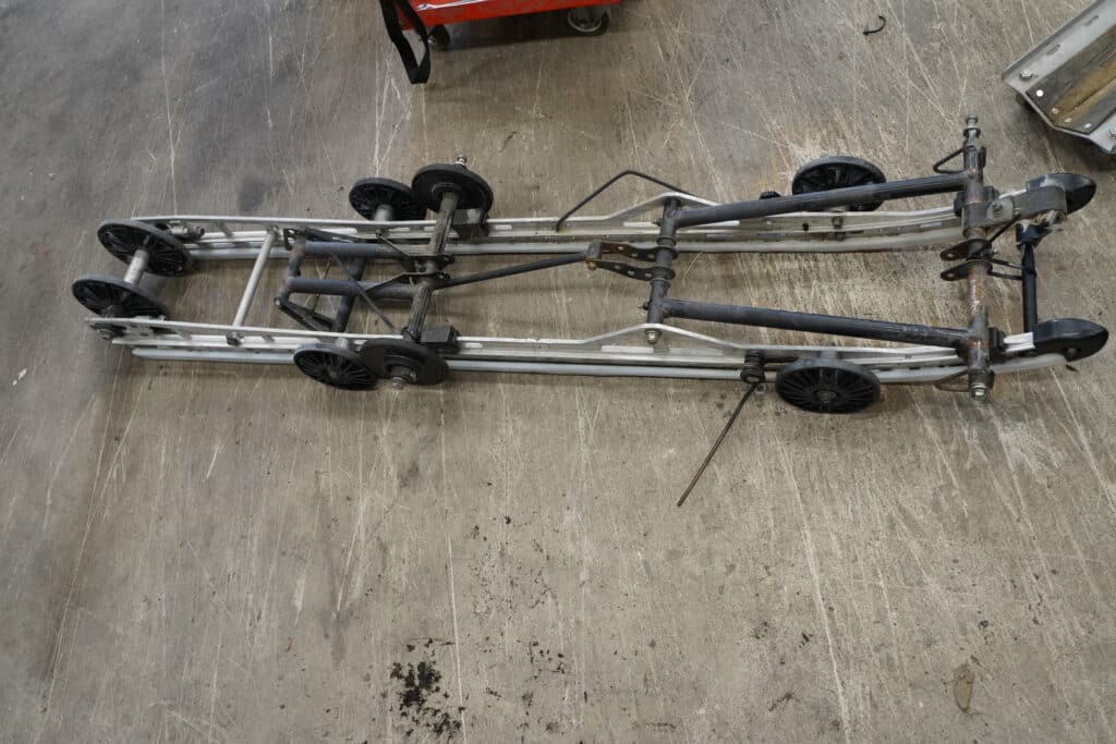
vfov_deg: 45.7
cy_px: 372
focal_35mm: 28
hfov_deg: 64.5
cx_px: 558
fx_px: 884
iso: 800
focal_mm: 19
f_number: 5
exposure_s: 1/60
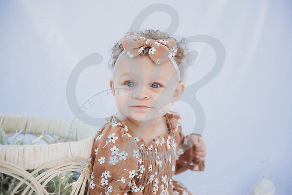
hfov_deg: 28.0
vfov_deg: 18.9
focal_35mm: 72
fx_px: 585
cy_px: 100
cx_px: 146
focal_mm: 70
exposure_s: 1/400
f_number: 2.8
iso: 200
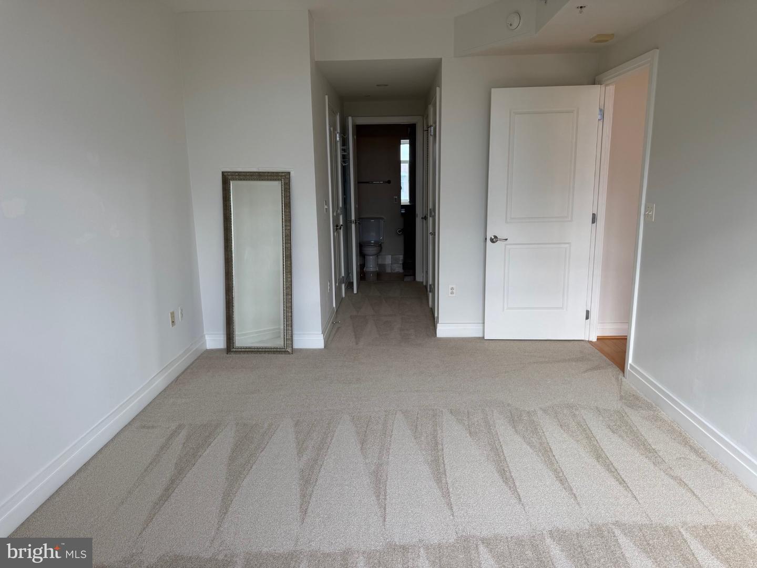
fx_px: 525
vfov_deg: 56.8
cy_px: 284
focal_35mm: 24
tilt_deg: -12.1
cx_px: 378
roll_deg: +0.2
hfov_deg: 71.6
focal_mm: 6.76
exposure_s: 1/120
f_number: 1.78
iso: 64
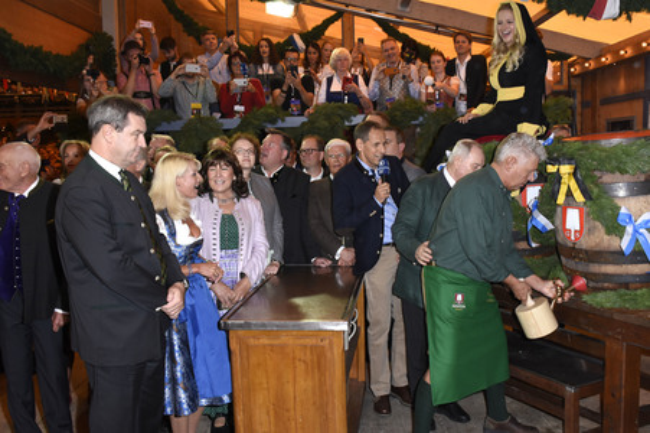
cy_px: 216
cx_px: 325
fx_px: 595
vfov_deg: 39.9
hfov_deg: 57.3
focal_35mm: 33
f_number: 6.3
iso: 1000
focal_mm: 22
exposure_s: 1/160
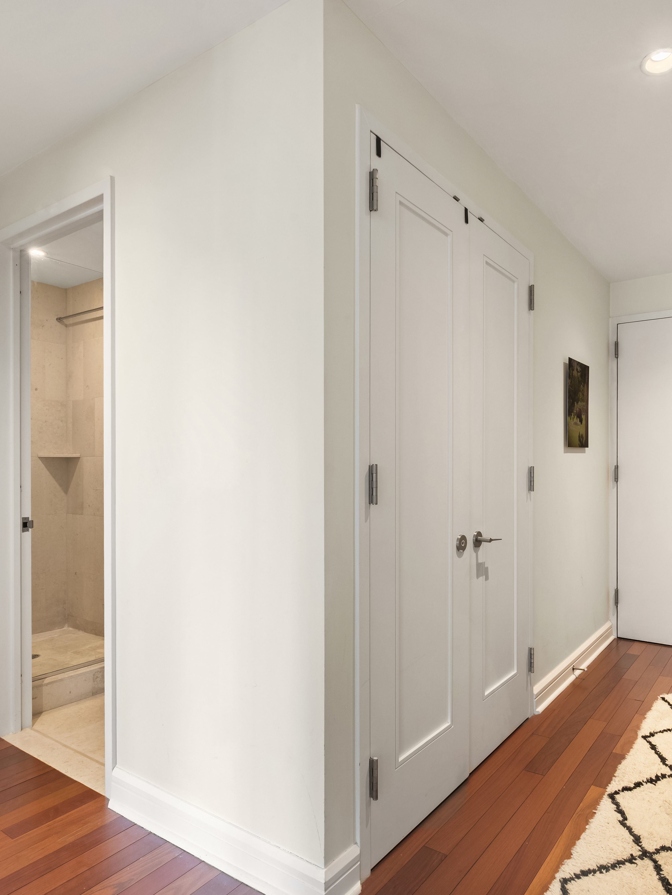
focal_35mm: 22
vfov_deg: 76.4
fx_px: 569
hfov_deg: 59.6
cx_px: 449
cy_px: 454
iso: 400
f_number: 11
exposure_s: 1
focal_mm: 15
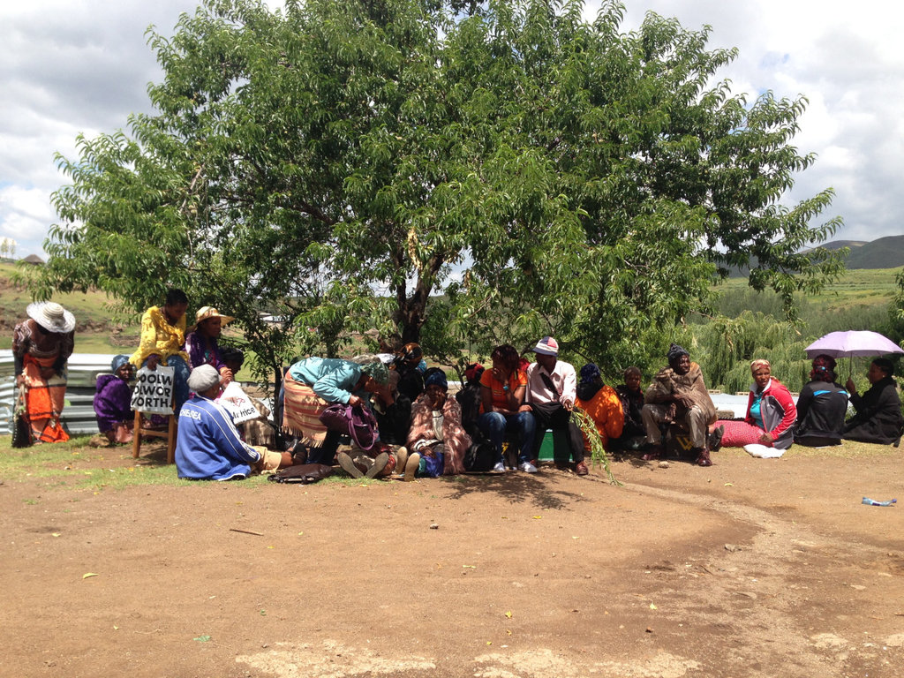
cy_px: 339
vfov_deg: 42.9
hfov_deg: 55.4
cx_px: 452
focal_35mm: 33
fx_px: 862
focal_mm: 4.12
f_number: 2.4
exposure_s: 1/1063
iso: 50
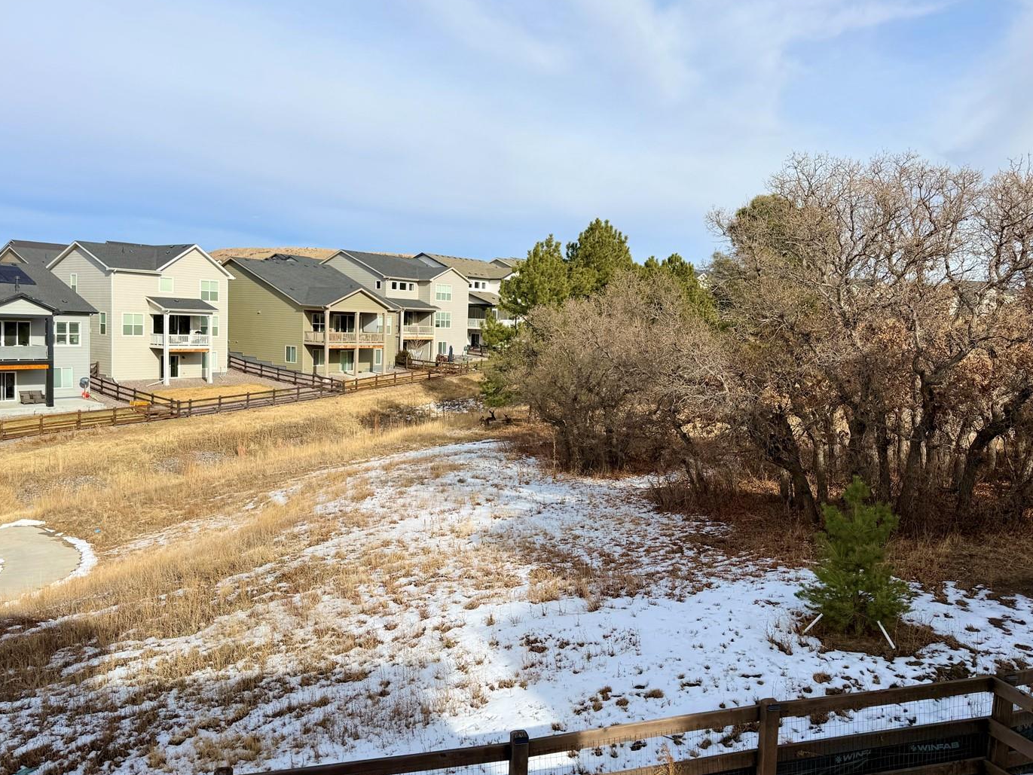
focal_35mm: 28
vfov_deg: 49.8
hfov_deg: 63.4
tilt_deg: -4.4
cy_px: 382
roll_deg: -1.6
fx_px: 836
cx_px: 479
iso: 80
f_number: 1.78
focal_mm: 6.76
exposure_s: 1/7353
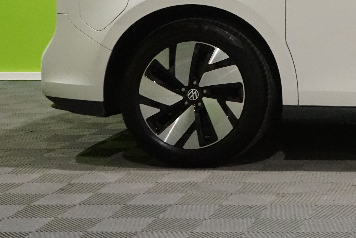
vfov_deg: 13.2
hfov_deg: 18.6
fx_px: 989
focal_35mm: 100
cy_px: -70
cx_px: 492
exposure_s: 1/50
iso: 6400
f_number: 14
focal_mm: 34
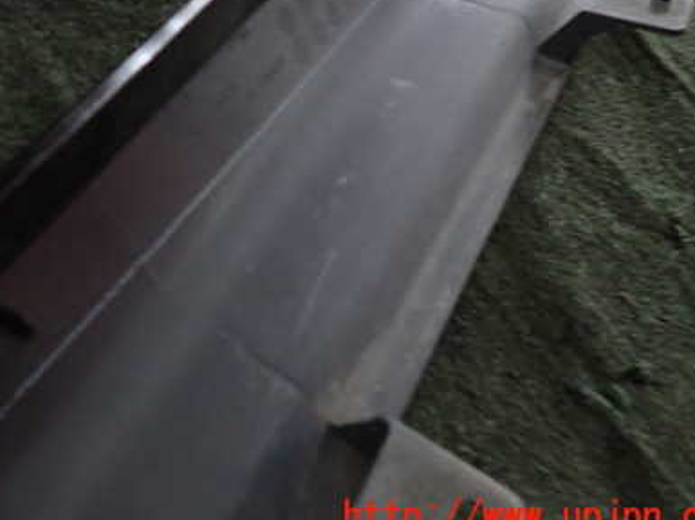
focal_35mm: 39
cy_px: 134
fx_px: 782
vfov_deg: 36.0
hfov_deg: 46.8
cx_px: 209
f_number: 2
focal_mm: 4.5
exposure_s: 1/20
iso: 800
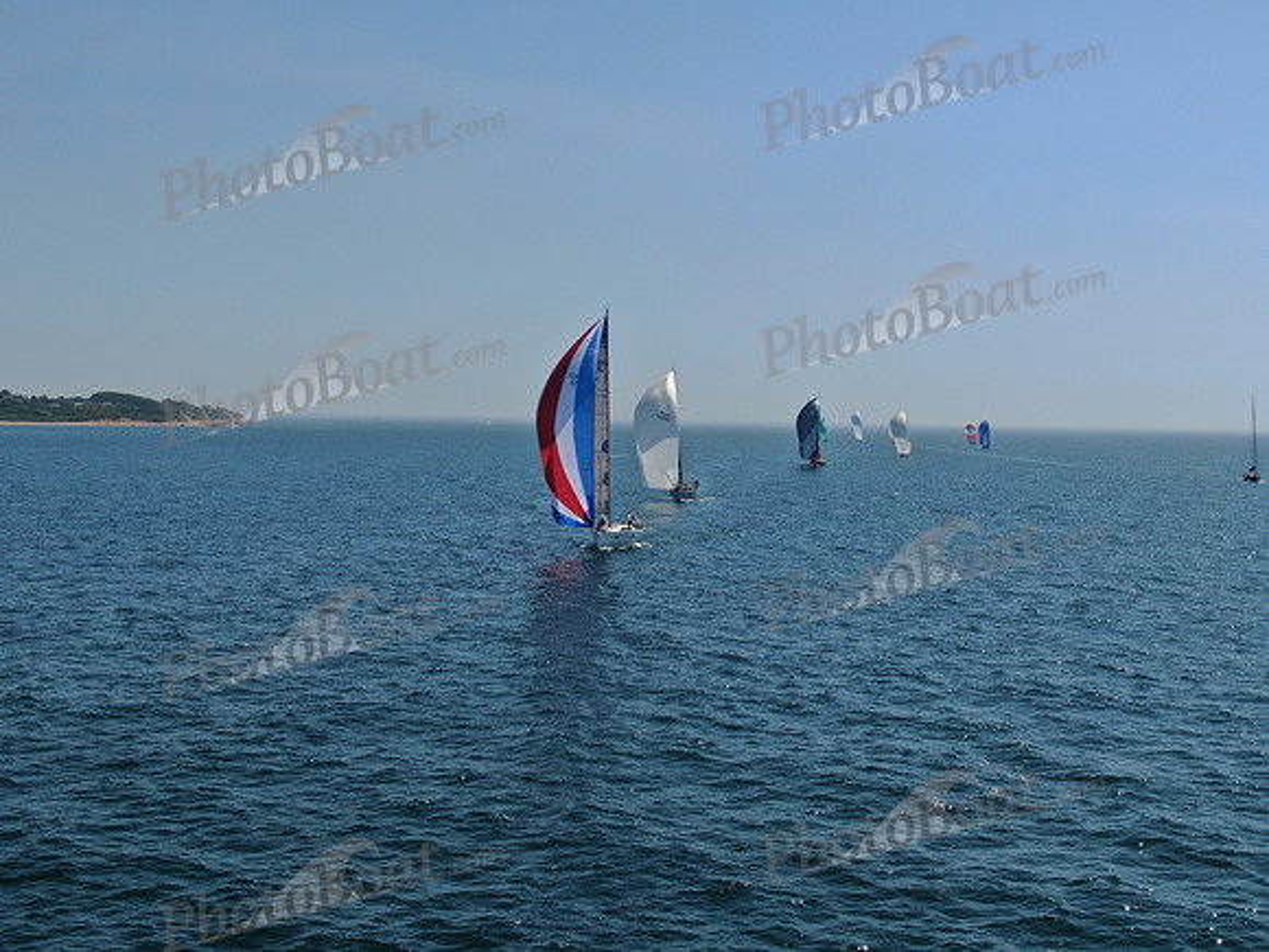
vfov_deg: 30.3
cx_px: 634
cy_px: 476
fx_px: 1760
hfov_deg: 39.7
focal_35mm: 48
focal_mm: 8.6
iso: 100
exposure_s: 1/1600
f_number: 3.8
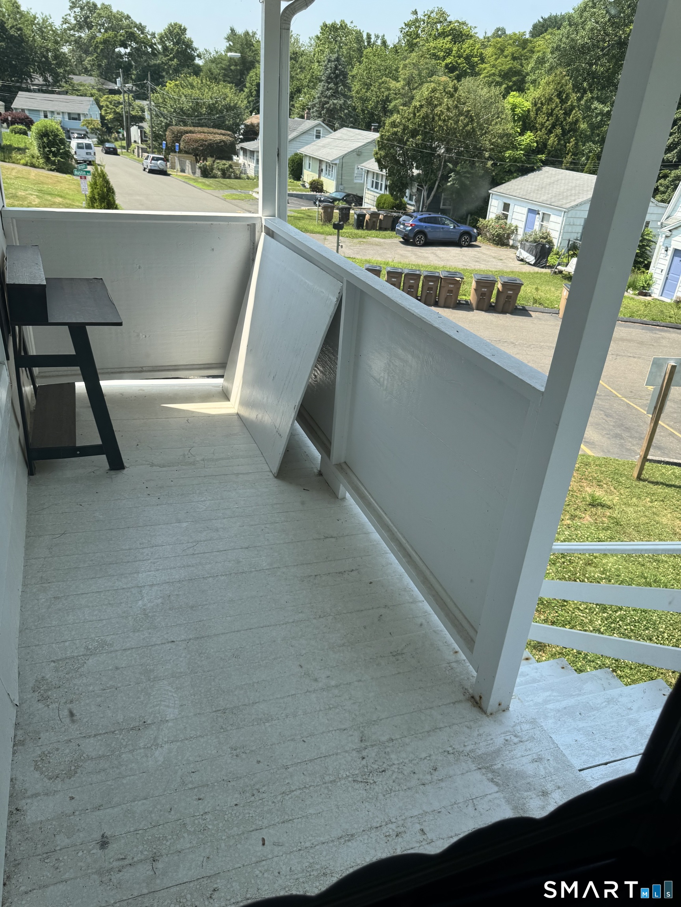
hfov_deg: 56.8
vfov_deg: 71.6
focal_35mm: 24
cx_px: 340
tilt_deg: -27.8
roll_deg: -4.2
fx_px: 630
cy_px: 454
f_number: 1.78
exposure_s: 1/1597
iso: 80
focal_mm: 6.76
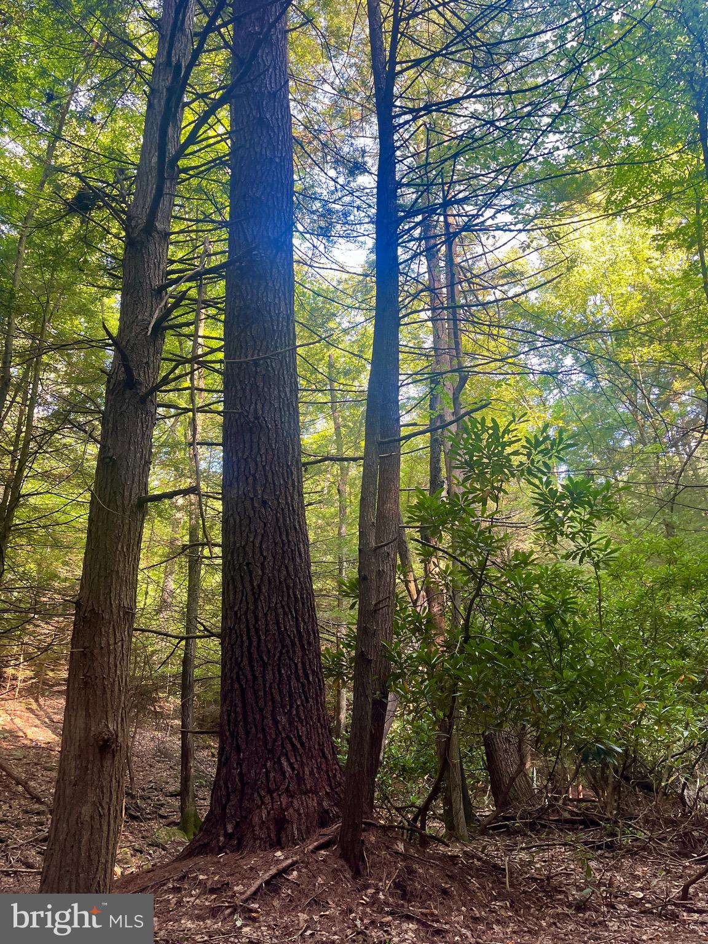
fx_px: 709
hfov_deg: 53.1
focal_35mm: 26
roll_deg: +1.0
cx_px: 354
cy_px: 472
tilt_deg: +21.1
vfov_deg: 67.3
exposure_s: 1/108
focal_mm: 5.1
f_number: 1.6
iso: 125
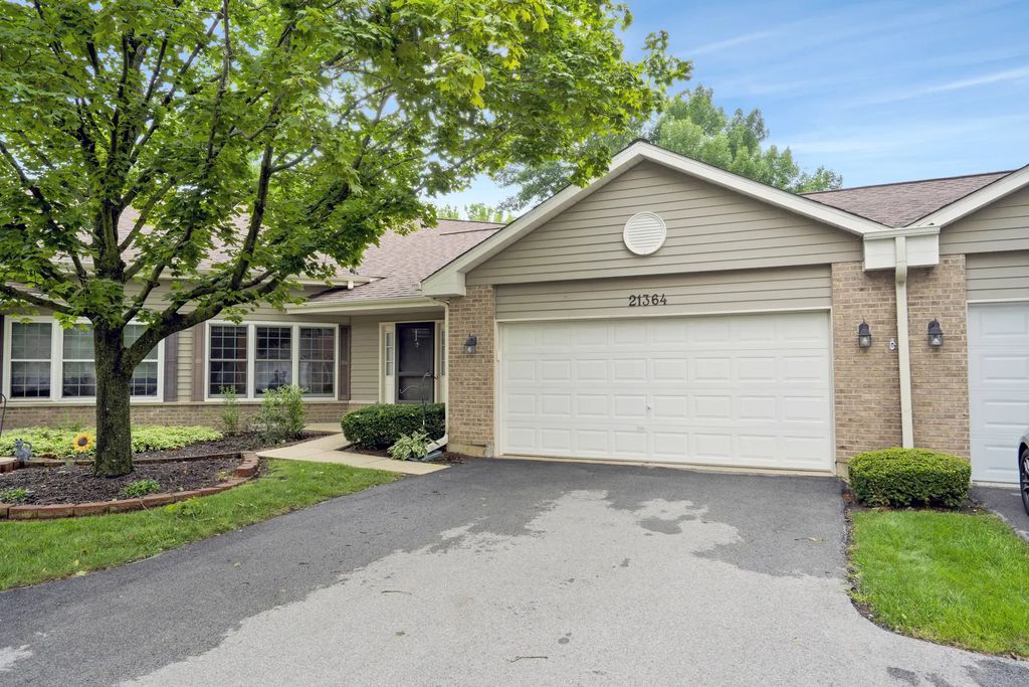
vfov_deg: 57.2
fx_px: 629
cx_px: 514
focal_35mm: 22
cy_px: 344
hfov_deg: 78.6
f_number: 10
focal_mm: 22
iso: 200
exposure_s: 1/15
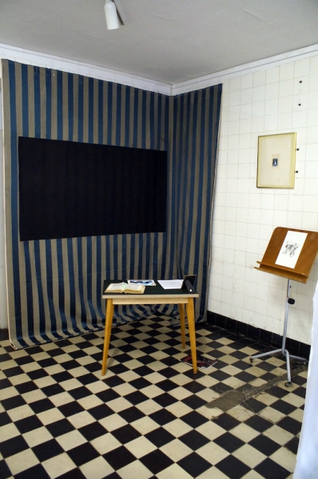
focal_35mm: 27
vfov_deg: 67.5
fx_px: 359
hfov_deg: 47.8
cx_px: 159
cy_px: 240
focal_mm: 18
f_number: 4
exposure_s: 1/60
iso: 2500
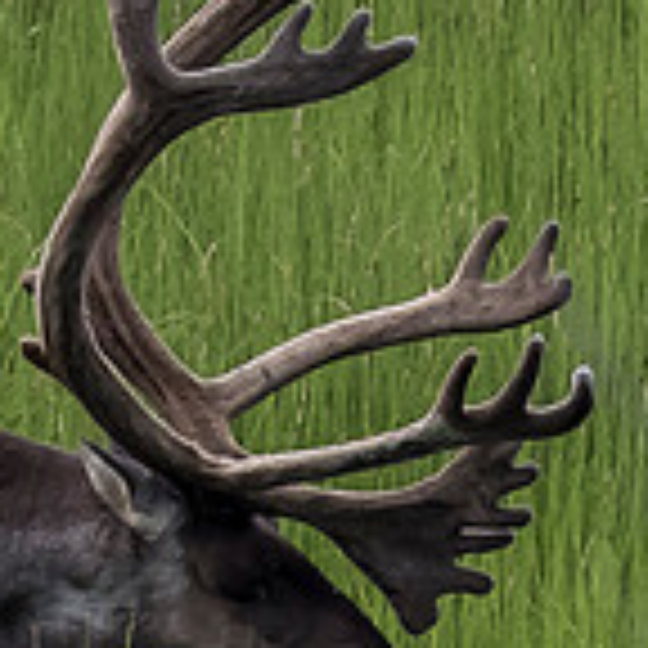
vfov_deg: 0.4
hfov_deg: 0.4
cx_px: 133
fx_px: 85054
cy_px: 590
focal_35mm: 4016
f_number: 5
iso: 640
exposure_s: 1/1250
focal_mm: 300
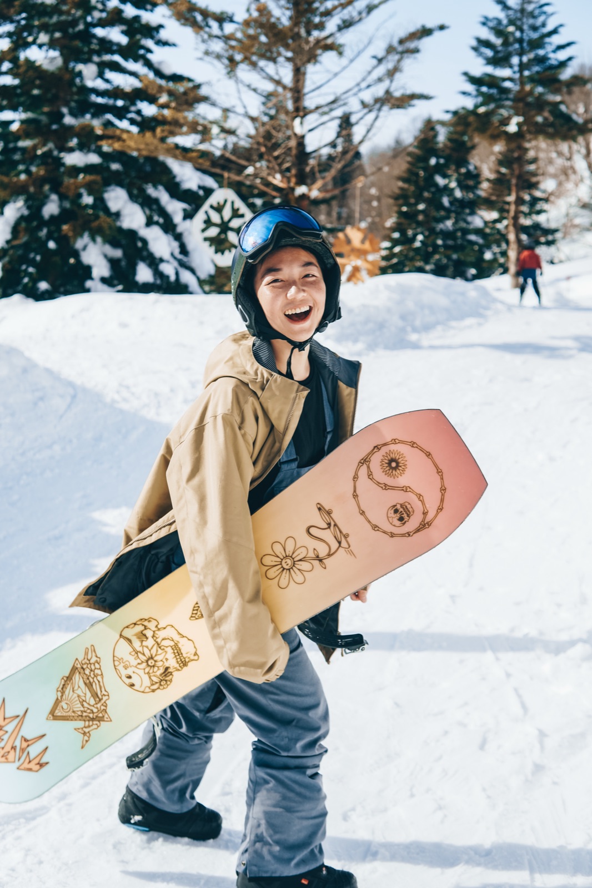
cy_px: 444
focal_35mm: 45
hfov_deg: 29.9
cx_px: 296
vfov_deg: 43.6
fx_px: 1110
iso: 100
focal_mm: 30
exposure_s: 1/2000
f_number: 3.5
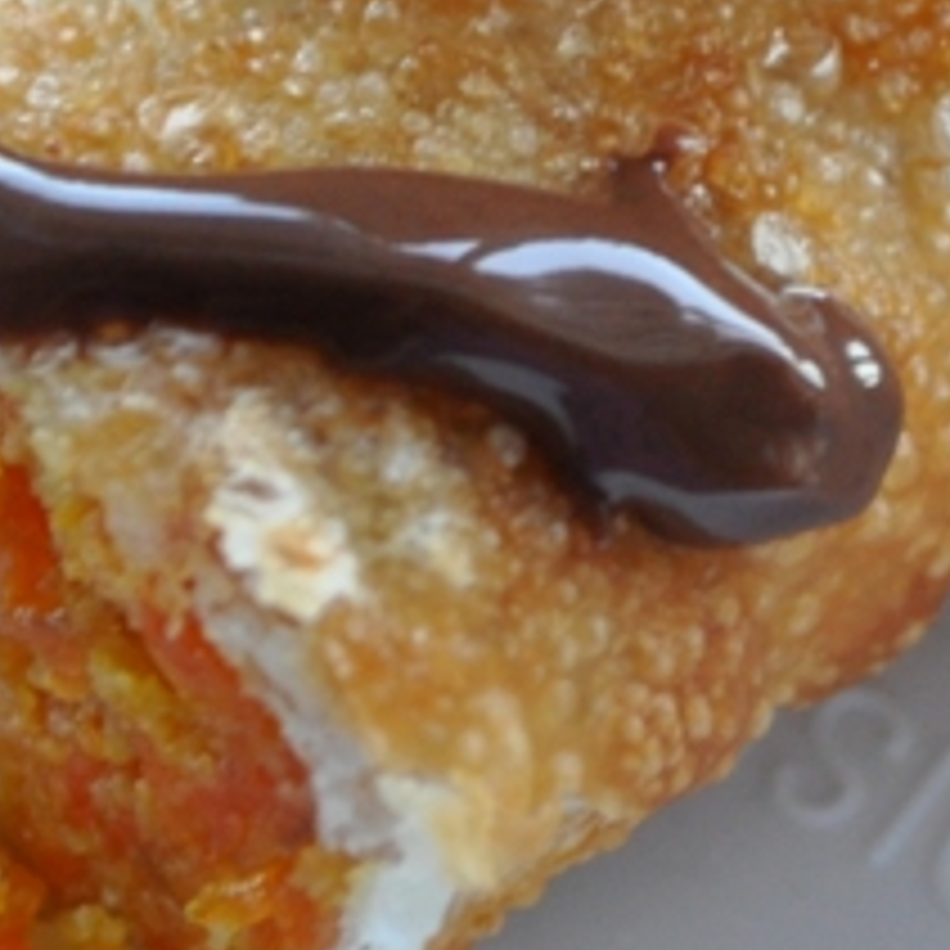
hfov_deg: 5.2
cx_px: 653
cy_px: -86
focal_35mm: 339
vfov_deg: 5.2
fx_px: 10527
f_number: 5.6
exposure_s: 1/60
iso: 900
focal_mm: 55
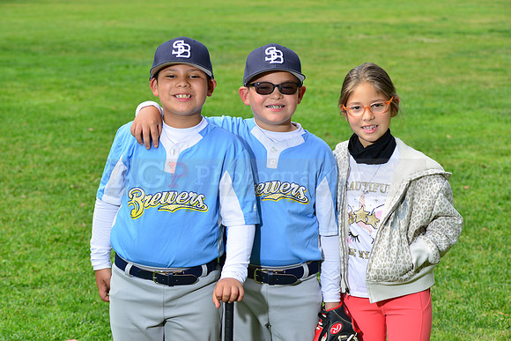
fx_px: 1562
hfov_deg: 18.6
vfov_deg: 12.5
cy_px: 170
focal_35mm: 110
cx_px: 256
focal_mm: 110
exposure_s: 1/200
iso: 160
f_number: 10
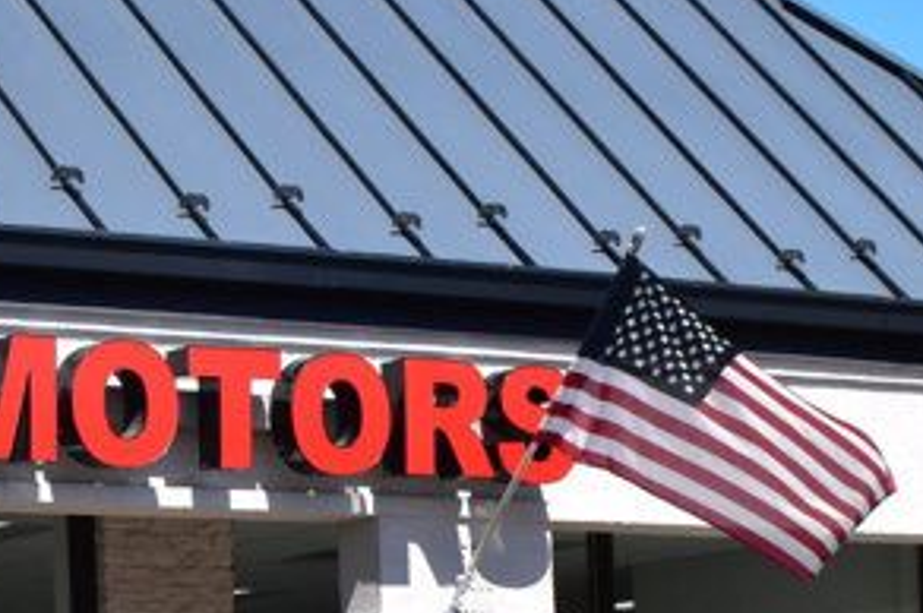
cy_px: 938
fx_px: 3509
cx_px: -98
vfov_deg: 9.7
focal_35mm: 137
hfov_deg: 14.6
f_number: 11
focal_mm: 26
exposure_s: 1/500
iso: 400
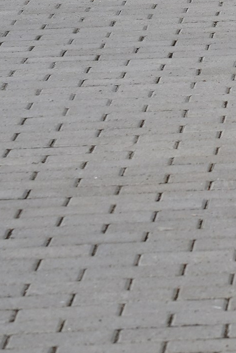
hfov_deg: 4.0
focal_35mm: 339
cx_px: 667
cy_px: -372
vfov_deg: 5.9
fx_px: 3330
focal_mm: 59
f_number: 6.3
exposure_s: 1/500
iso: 125
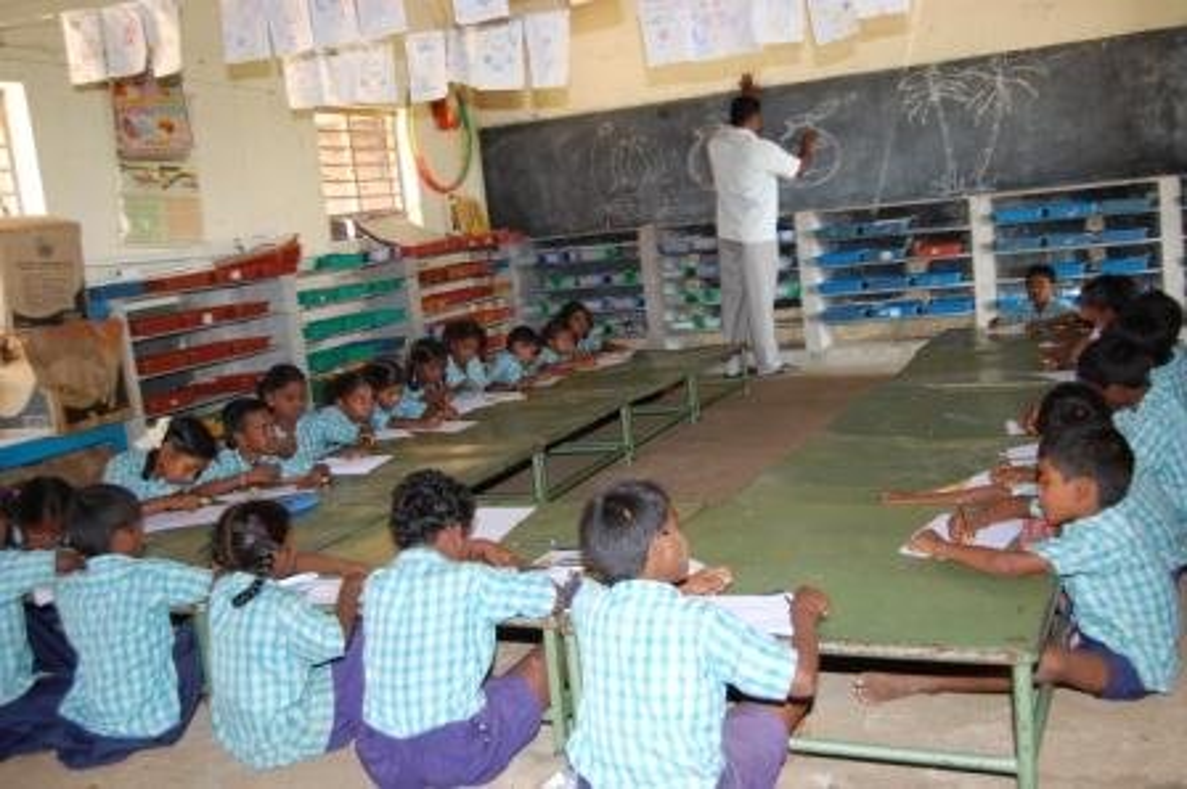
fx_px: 1137
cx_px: 594
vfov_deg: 38.3
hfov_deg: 55.1
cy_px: 394
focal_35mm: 34
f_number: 3.8
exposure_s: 1/10
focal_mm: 23
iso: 200
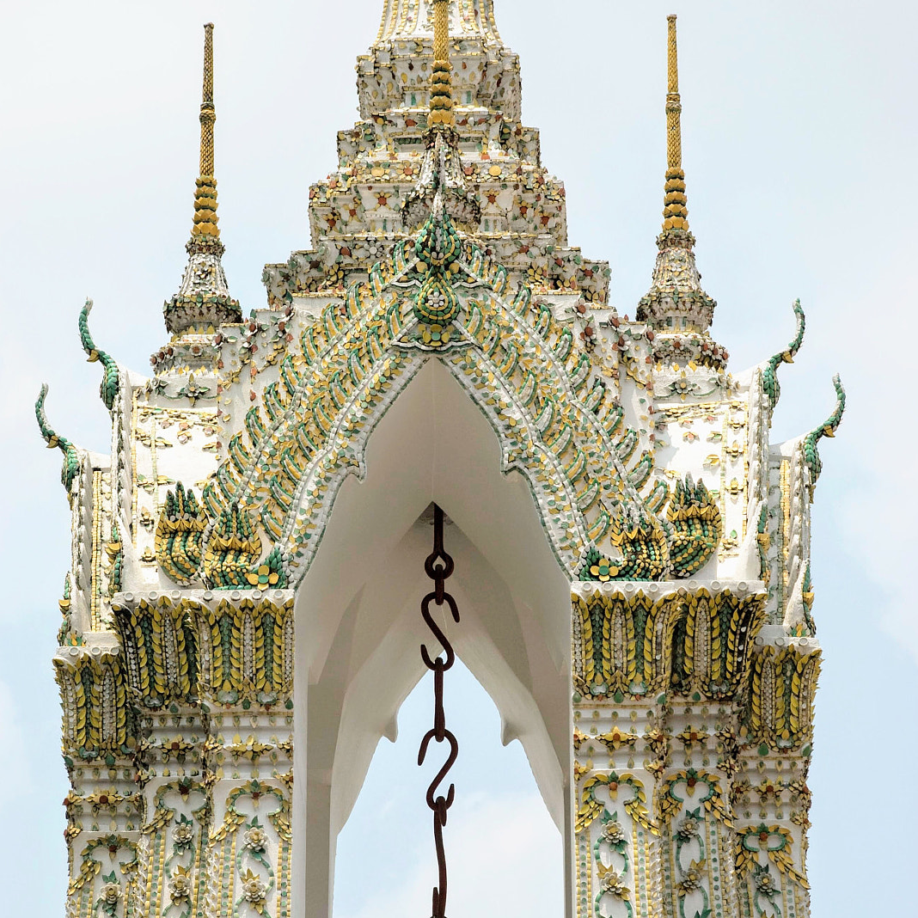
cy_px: 557
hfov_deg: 11.4
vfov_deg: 11.4
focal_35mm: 153
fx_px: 4591
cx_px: 459
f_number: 8
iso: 160
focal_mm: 80
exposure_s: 1/1000
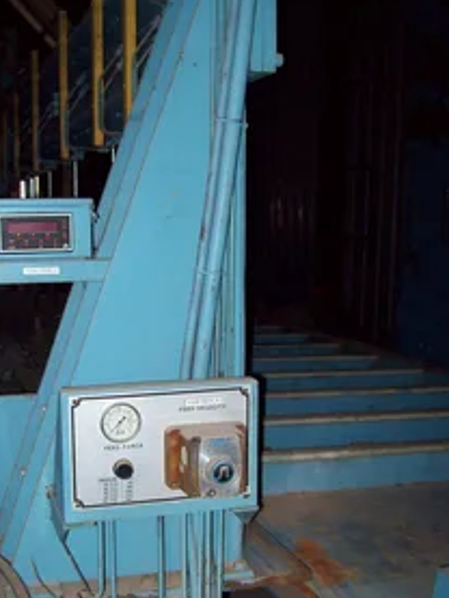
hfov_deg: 27.9
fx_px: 899
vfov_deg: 36.6
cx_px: 162
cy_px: 369
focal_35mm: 52
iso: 200
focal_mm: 6
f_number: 2.7
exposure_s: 1/64
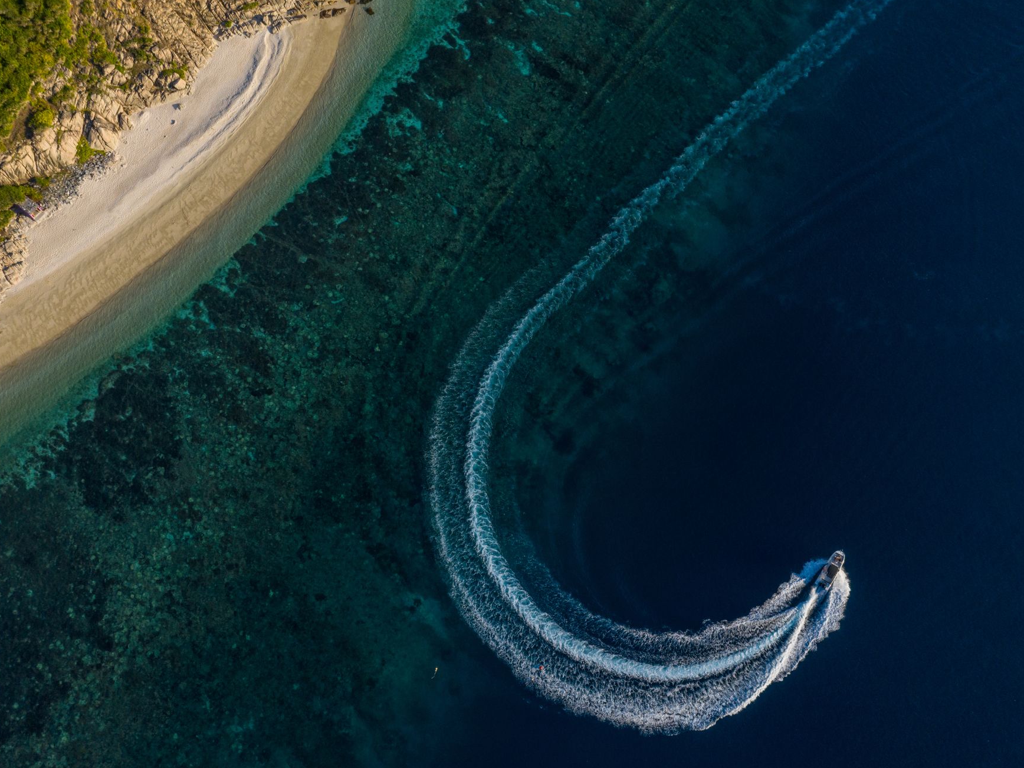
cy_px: 390
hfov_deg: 58.3
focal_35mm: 31
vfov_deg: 45.4
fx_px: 917
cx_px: 487
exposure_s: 1/640
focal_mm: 10.26
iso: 100
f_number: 4.5
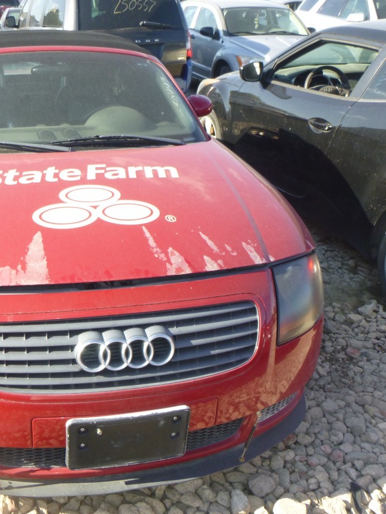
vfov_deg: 54.0
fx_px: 505
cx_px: 67
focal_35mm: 34
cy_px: 256
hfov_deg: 39.8
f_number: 3.9
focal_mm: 4.5
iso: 100
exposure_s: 1/160
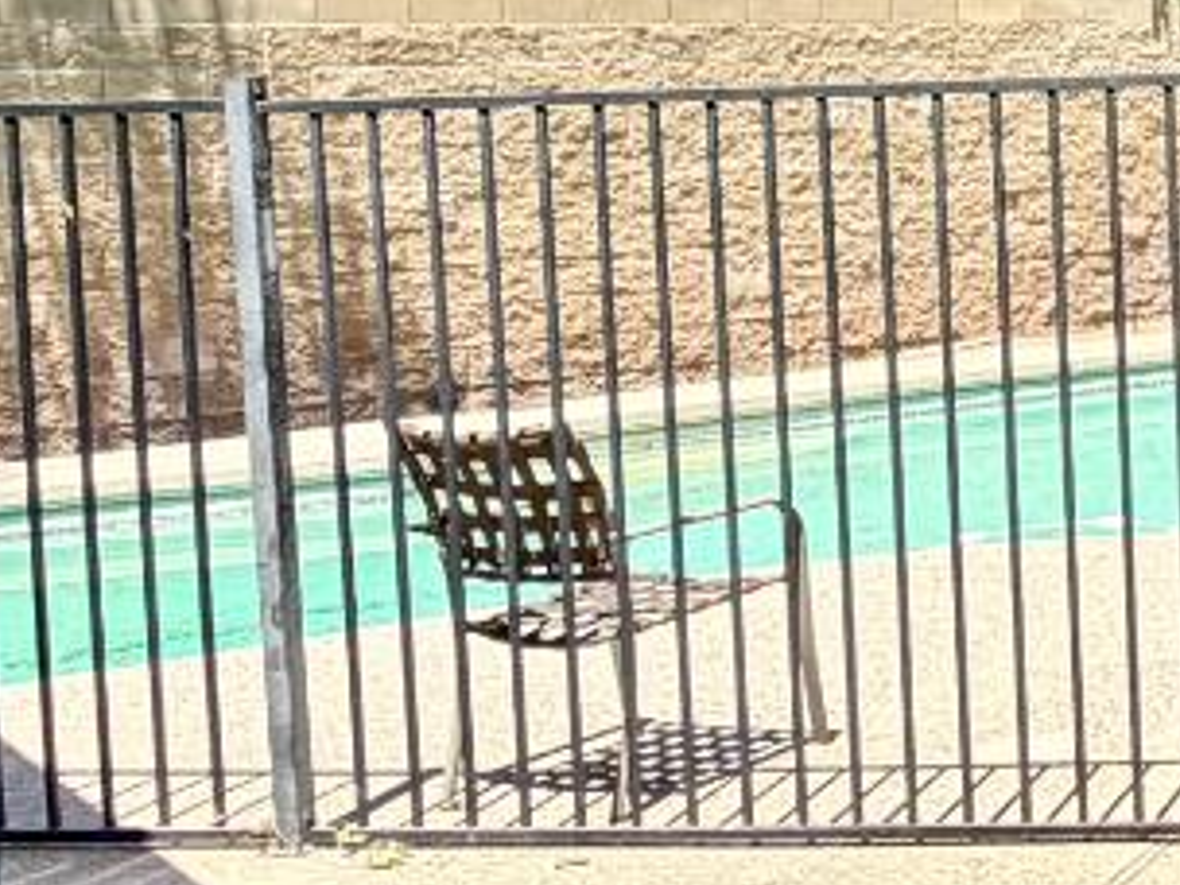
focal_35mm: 69
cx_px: 1945
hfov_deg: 21.6
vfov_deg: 20.9
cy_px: 122
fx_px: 2352
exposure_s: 1/770
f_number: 2.2
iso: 32
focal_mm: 2.22
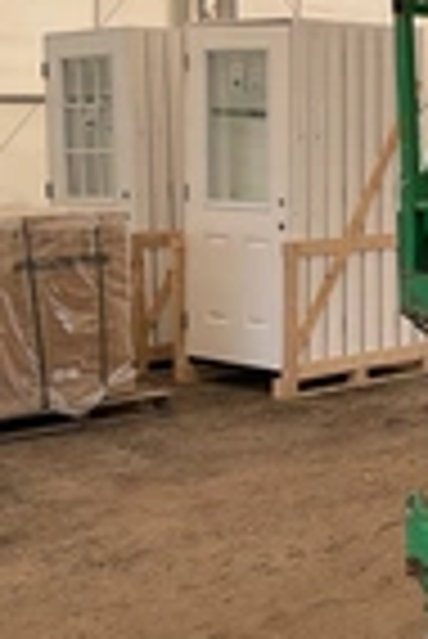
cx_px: 631
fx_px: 1512
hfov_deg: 15.0
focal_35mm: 85
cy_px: 248
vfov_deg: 23.8
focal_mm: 3
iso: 25
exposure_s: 1/269
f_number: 1.8
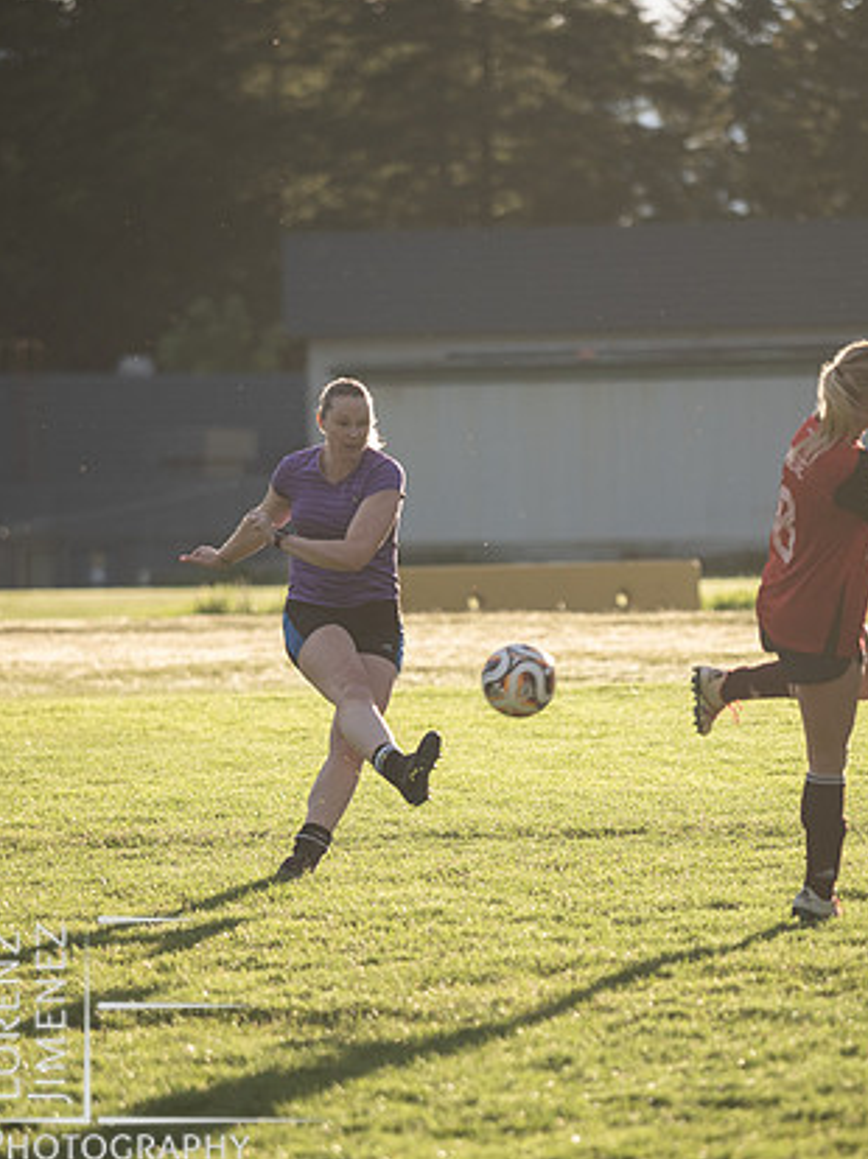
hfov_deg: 4.6
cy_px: 588
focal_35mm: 326
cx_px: 416
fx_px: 10911
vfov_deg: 6.1
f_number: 2.8
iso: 320
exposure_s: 1/1000
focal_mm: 150
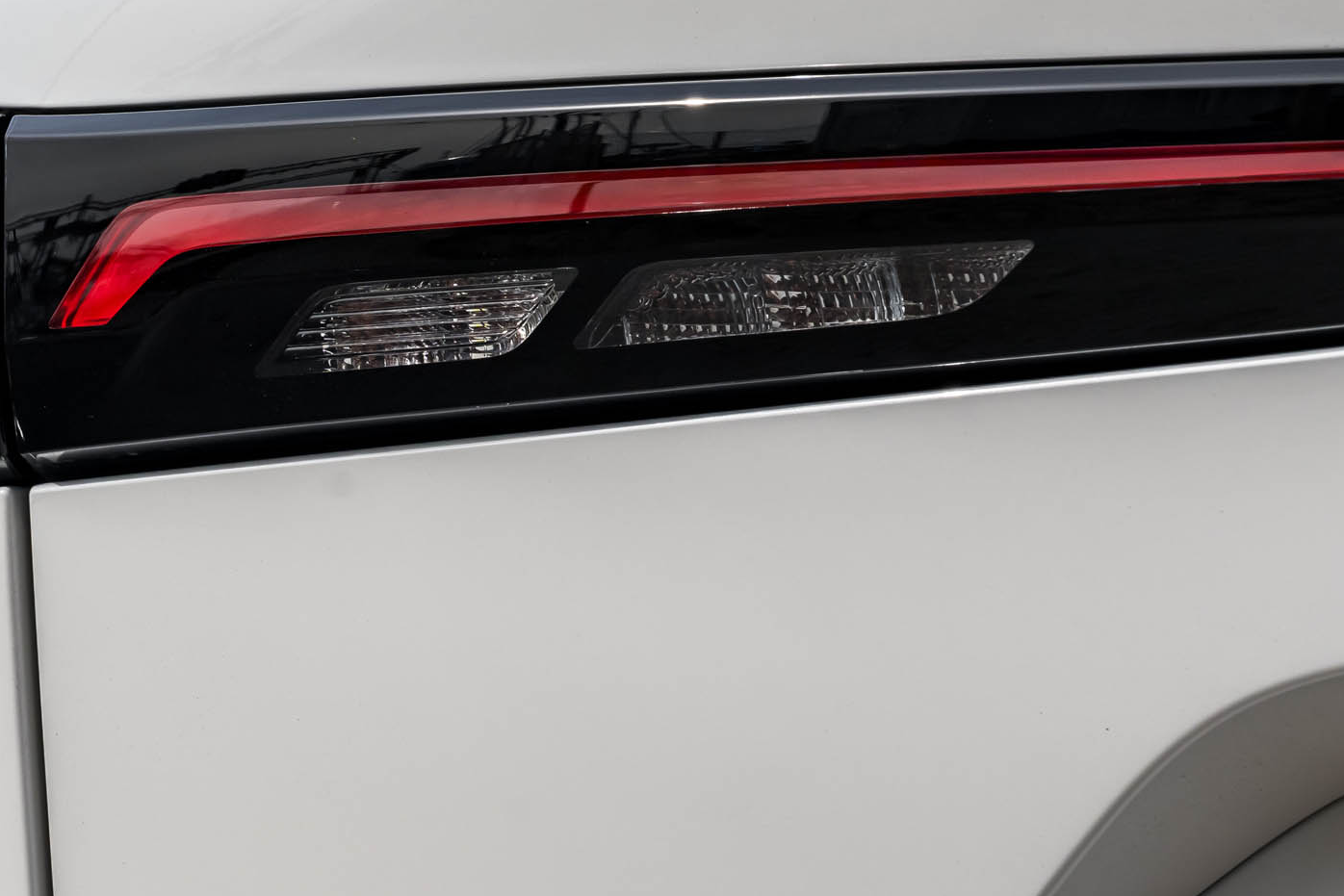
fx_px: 16465
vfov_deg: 3.1
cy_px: 360
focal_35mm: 441
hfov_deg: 4.7
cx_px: 188
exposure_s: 1/320
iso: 160
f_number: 10
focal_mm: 190
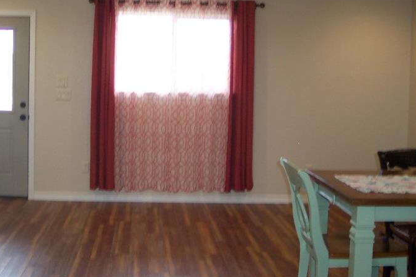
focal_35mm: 58
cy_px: 108
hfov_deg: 34.5
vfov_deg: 23.3
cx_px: 187
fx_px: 670
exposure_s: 1/60
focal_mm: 8
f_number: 2.8
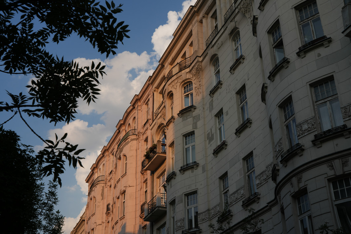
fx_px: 487
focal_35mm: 50
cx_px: 176
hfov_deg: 39.6
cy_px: 117
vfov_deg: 27.0
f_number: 7.1
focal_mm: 50
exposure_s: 1/320
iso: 100
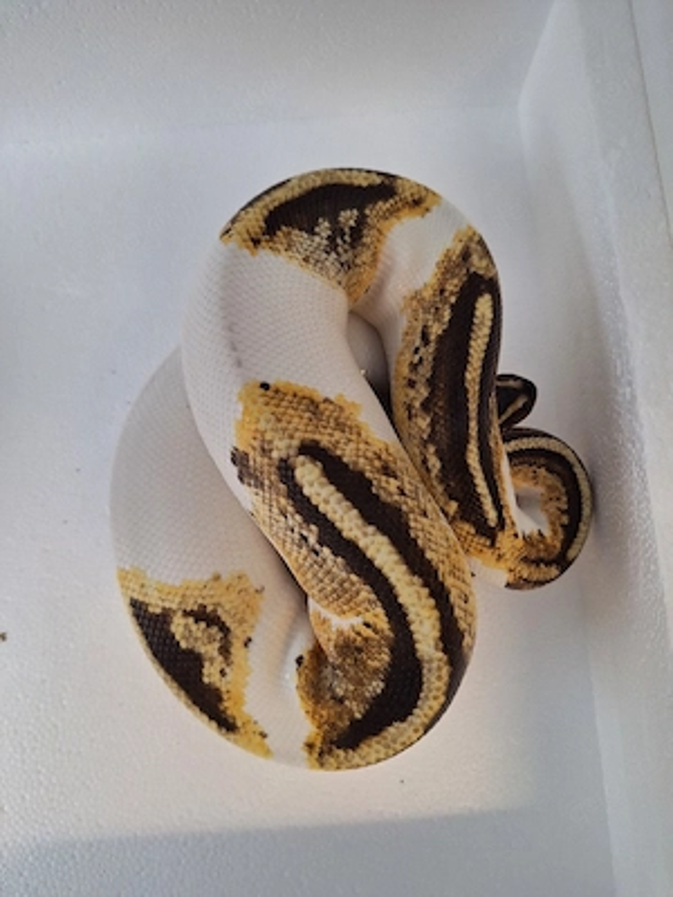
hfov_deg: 58.9
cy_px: 448
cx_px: 336
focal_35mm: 23
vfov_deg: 73.9
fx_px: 596
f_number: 1.8
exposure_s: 1/50
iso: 125
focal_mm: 5.54
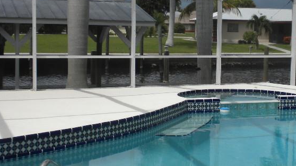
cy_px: 77
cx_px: 210
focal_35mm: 74
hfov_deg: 28.3
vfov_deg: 16.3
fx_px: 581
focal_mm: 6.6
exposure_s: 1/141
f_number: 10
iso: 64
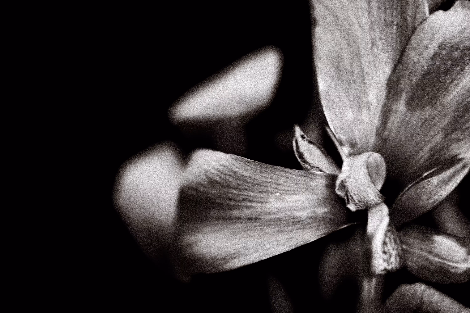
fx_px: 914
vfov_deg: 19.5
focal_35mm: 70
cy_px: 156
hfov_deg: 28.8
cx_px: 235
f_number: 2.8
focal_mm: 70
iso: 100
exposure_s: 1/250
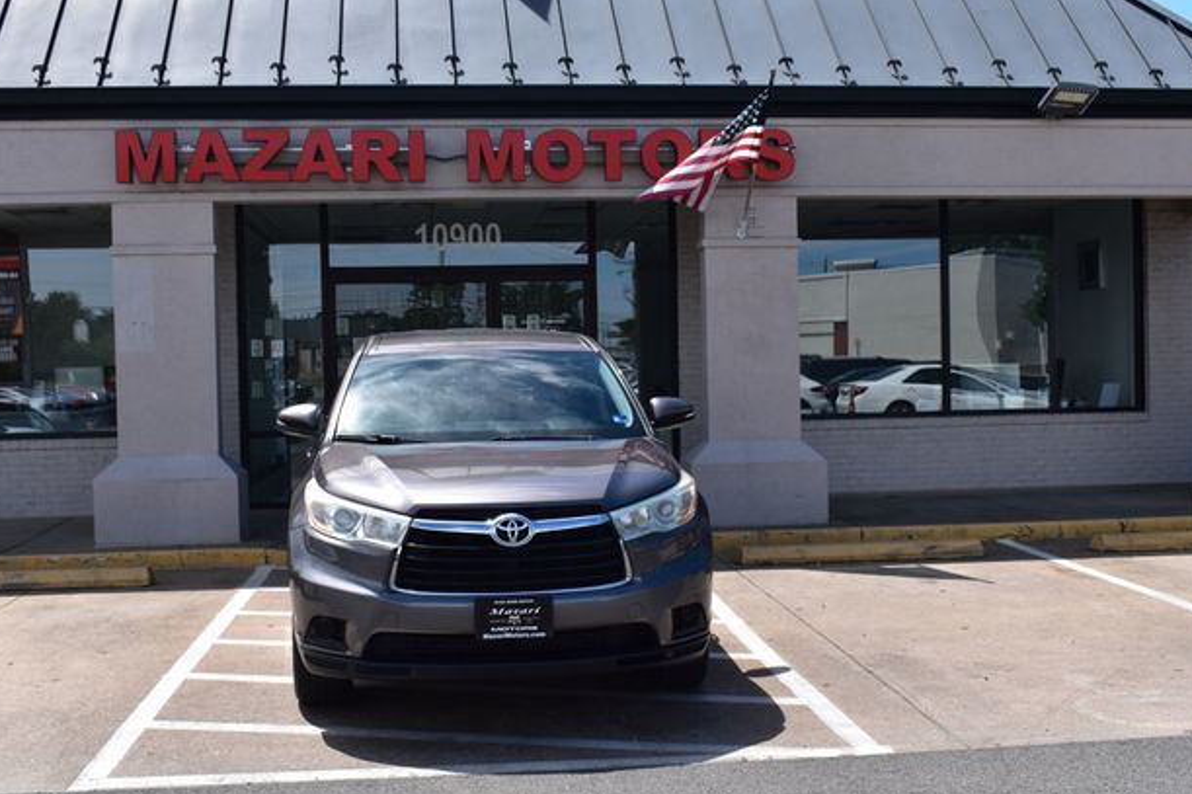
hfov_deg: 44.5
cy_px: 410
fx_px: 1456
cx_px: 593
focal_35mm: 44
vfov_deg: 30.5
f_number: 11
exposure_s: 1/500
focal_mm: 28
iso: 400
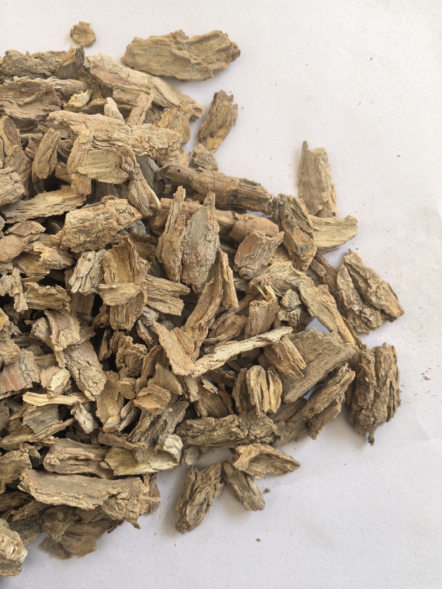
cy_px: 294
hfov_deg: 51.3
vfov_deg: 65.3
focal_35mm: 27
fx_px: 460
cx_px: 221
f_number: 2
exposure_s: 1/100
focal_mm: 5.75
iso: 250
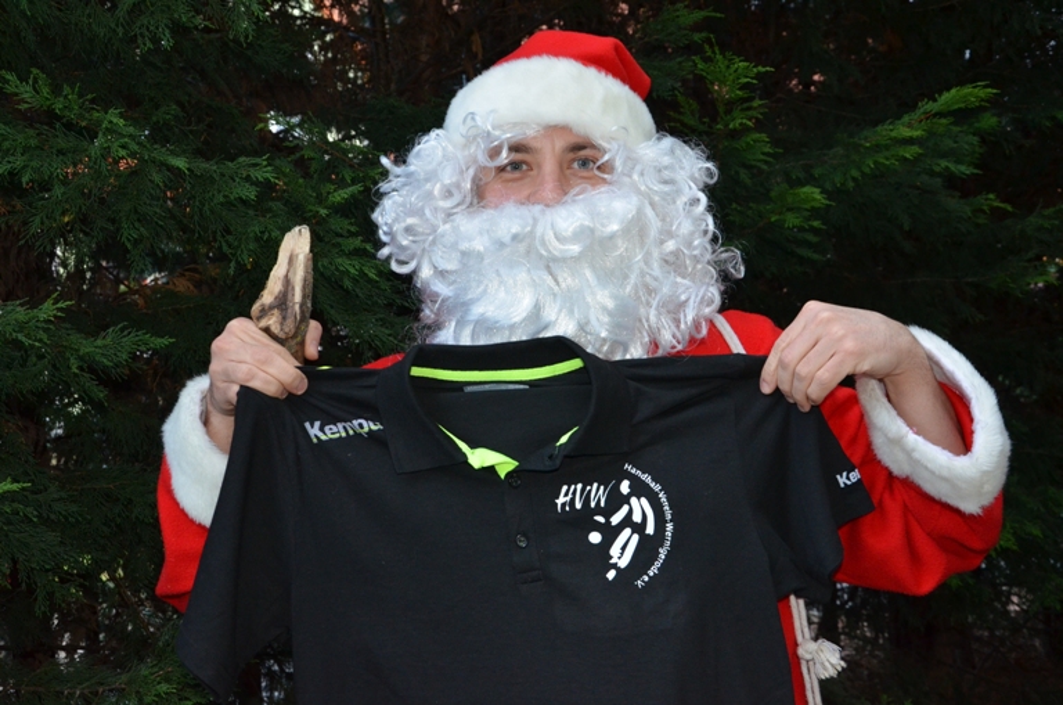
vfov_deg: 34.1
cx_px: 532
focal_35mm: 39
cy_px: 352
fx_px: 1149
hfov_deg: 49.6
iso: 1600
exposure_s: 1/60
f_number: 5.6
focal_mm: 26
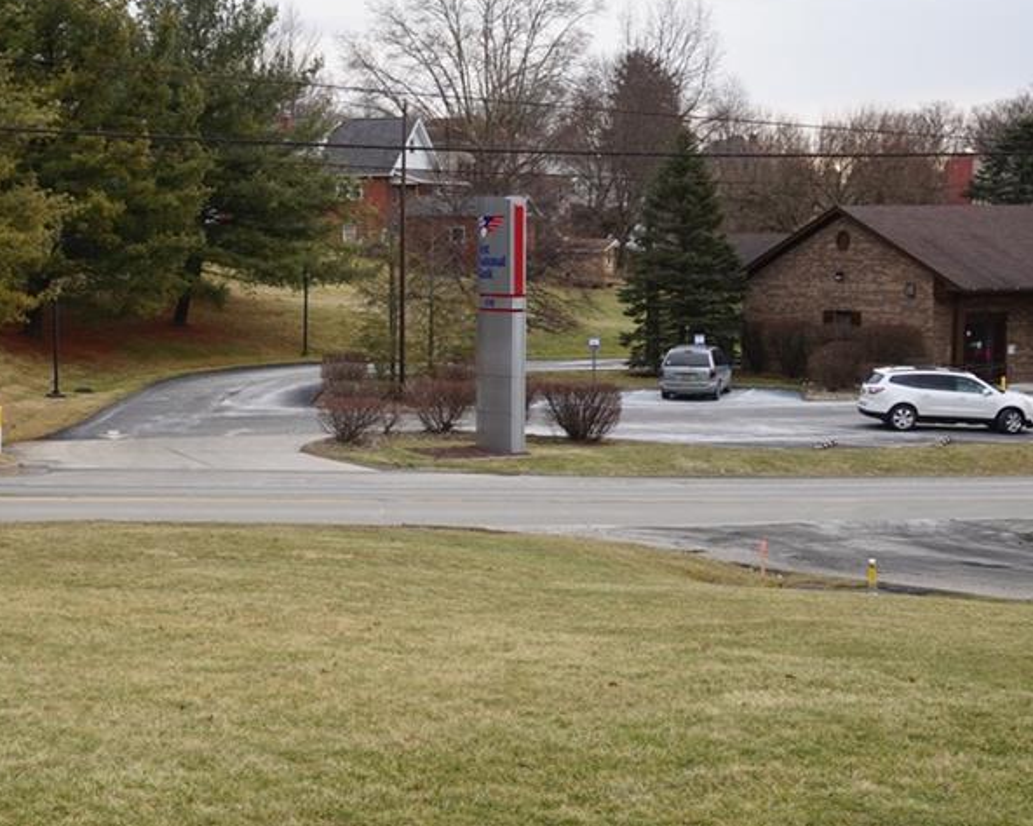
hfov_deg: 27.7
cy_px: 455
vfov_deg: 22.5
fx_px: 2078
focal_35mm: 68
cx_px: 322
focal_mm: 28
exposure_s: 1/60
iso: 100
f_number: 8
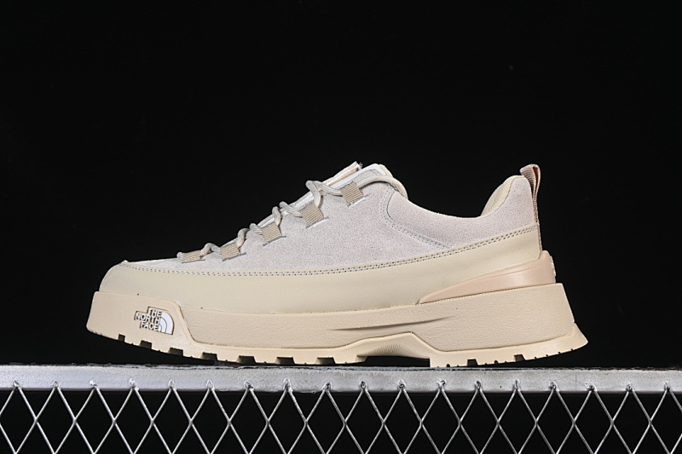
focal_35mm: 75
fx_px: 1420
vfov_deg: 18.2
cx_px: 341
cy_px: 227
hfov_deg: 27.0
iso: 160
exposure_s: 1/80
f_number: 8
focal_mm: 50
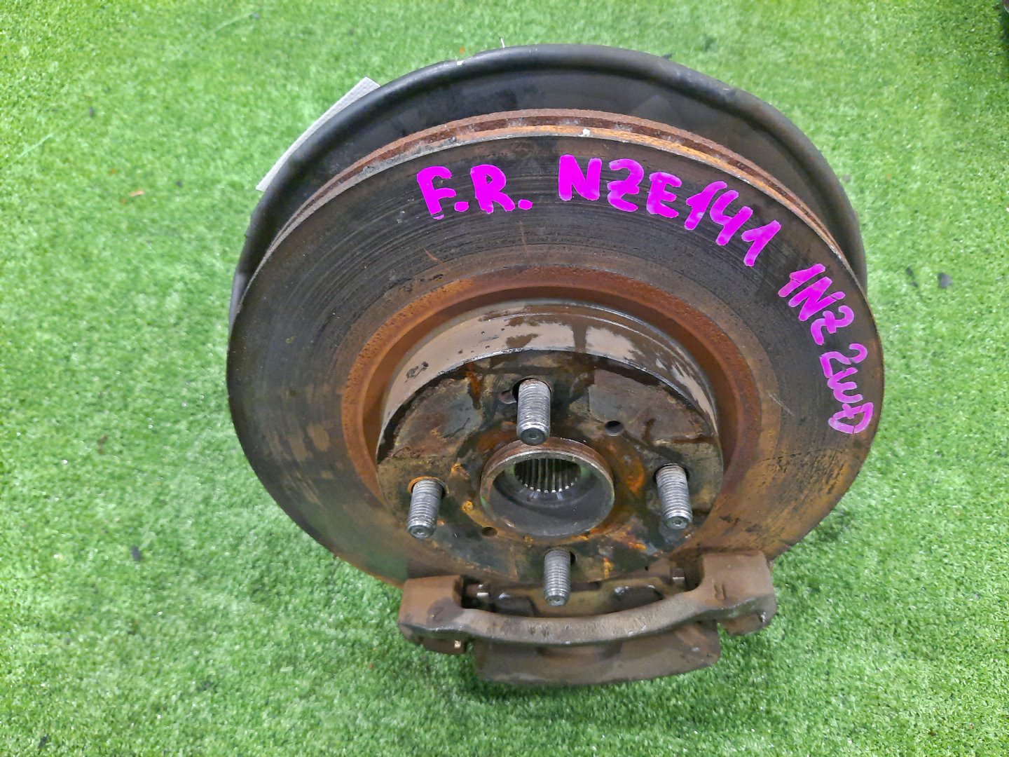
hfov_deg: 69.4
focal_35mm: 25
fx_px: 729
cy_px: 378
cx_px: 504
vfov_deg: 54.9
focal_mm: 4.6
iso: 639
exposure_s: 1/25
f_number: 2
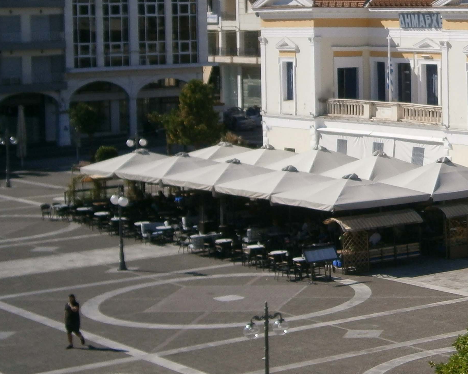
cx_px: 496
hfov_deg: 17.3
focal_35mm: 108
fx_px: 1496
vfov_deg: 14.2
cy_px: 94
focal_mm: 8.3
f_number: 3.4
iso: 80
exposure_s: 1/1600
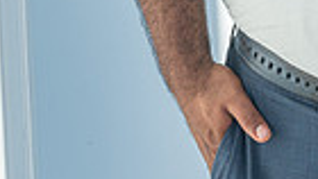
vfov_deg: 6.0
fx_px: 1646
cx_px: 491
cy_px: -230
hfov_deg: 10.6
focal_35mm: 195
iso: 250
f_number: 11
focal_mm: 45
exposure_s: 1/200
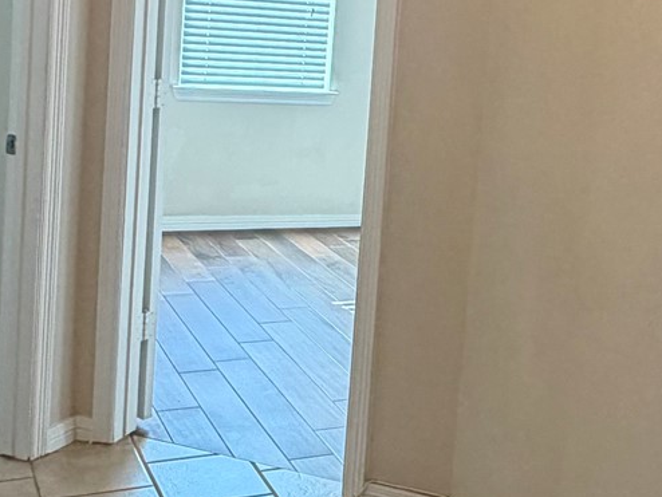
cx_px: 468
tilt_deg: -6.1
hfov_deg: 32.8
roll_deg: -3.9
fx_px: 1110
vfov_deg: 24.9
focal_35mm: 58
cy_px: 107
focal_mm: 2.22
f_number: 2.2
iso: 320
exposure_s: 1/60
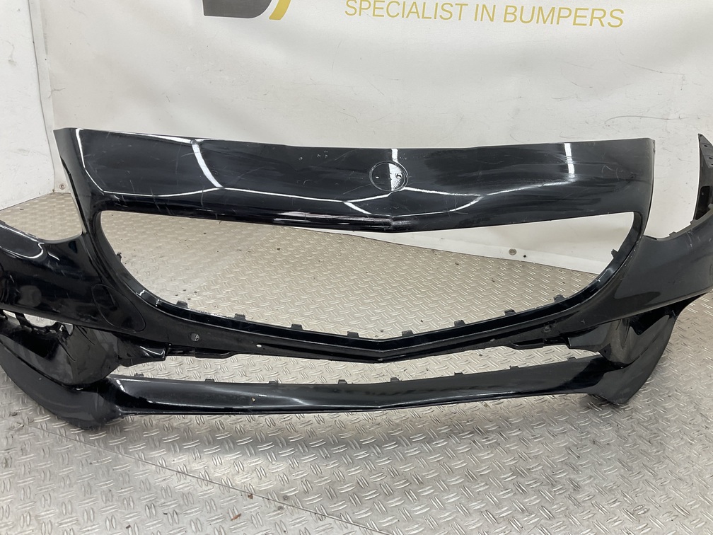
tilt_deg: -25.7
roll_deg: -4.4
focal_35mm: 29
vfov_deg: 48.2
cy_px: 268
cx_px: 356
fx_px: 597
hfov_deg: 61.7
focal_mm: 3
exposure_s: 1/100
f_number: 1.8
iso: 25
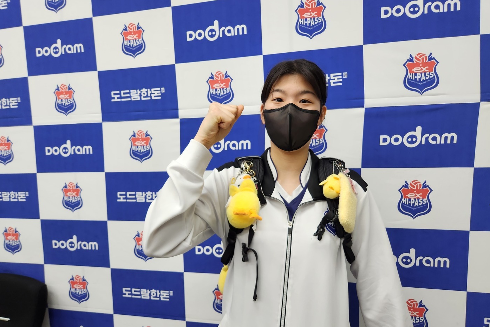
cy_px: 178
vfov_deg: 53.1
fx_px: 327
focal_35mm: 24
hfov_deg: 73.7
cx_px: 245
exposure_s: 1/180
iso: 160
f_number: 1.8
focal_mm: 5.4
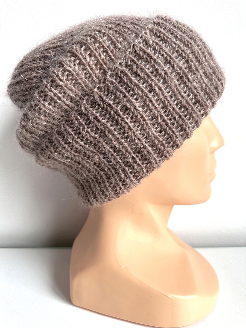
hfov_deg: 56.8
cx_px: 123
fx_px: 227
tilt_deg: -8.6
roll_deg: -1.0
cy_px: 164
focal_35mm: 24
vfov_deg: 71.6
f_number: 1.78
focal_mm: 6.86
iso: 160
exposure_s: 1/121
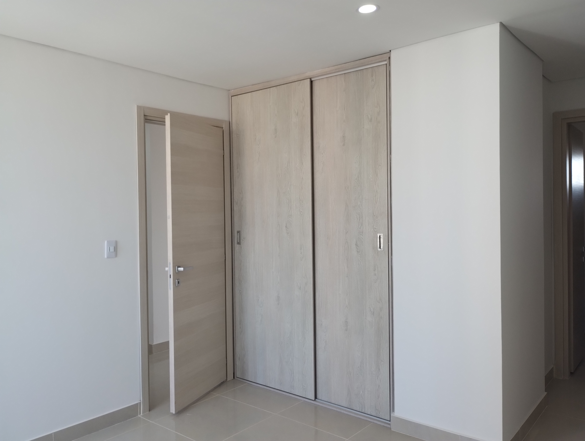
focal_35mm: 28
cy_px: 220
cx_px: 292
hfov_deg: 63.4
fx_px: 474
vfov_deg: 49.9
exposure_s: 1/60
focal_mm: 4.27
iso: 224
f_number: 1.8
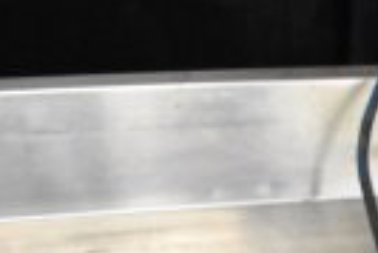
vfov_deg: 10.1
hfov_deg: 14.7
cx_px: 659
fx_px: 1303
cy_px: 527
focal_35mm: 124
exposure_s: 1/125
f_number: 5.6
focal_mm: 18
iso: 6400
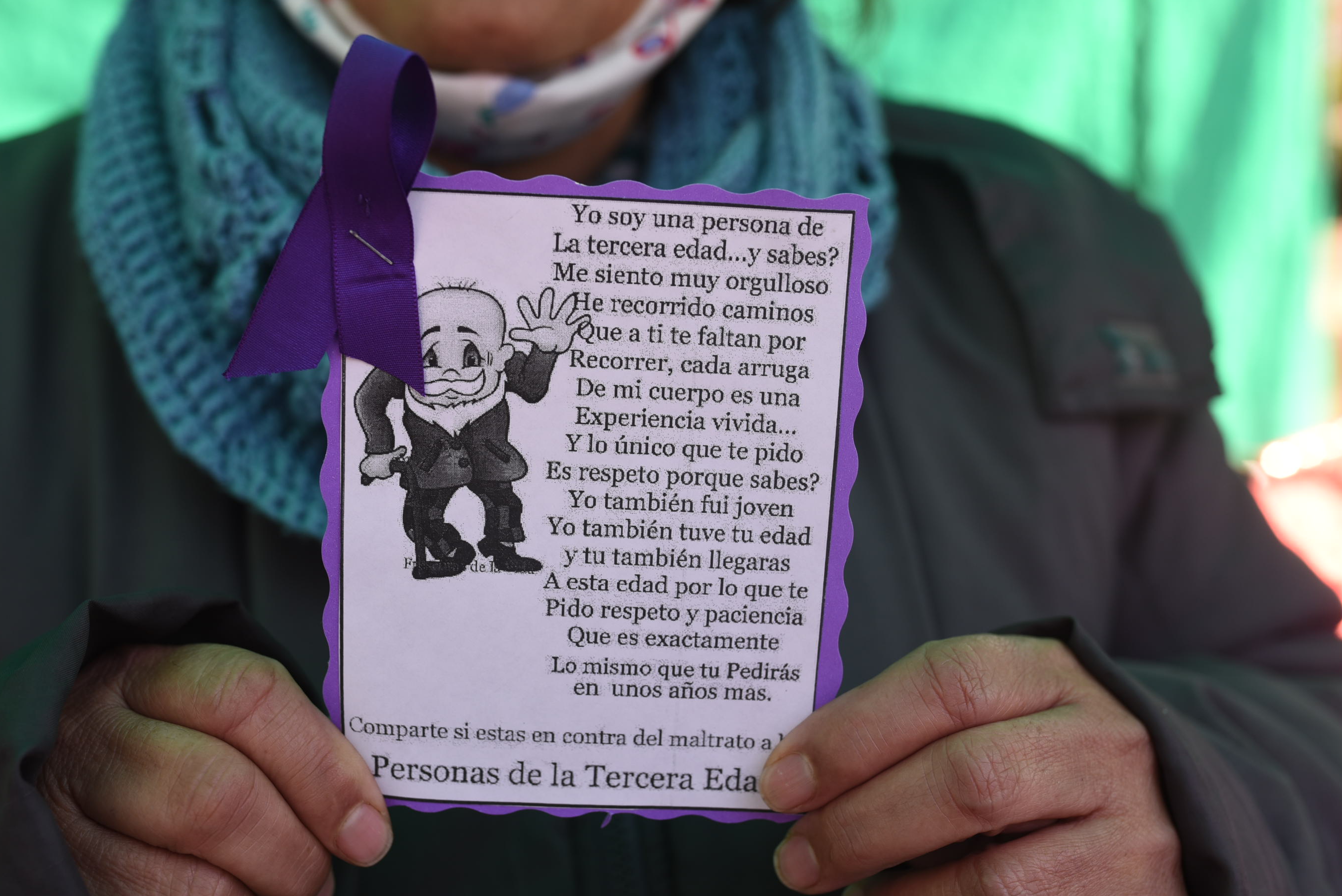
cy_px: 469
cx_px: 623
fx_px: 1454
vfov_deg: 34.2
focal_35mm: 39
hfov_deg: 49.5
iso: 200
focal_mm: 35
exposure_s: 1/160
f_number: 5
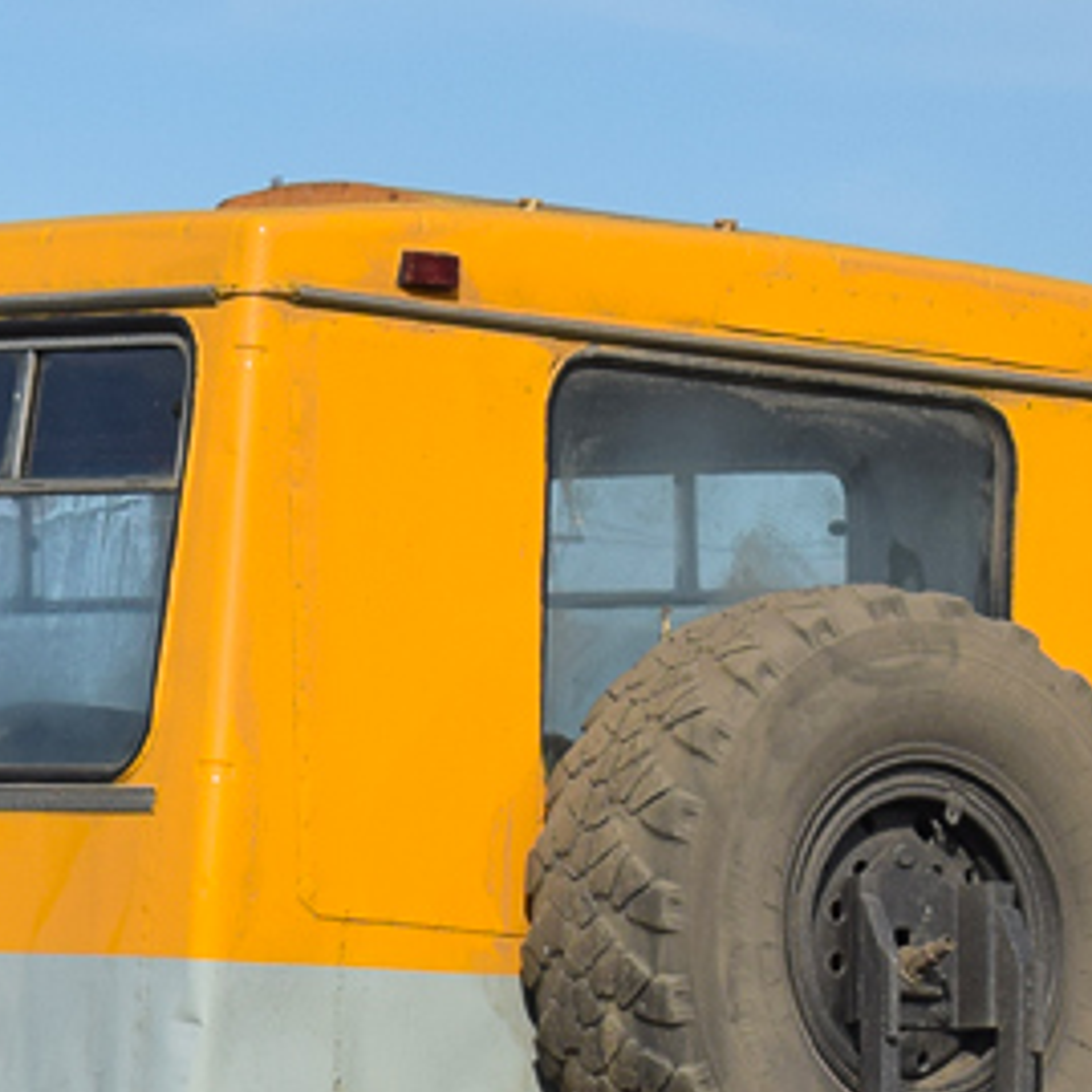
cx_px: -357
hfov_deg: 6.4
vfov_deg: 6.4
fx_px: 9743
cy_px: 645
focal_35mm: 273
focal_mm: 48
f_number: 6.3
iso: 200
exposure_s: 1/1250
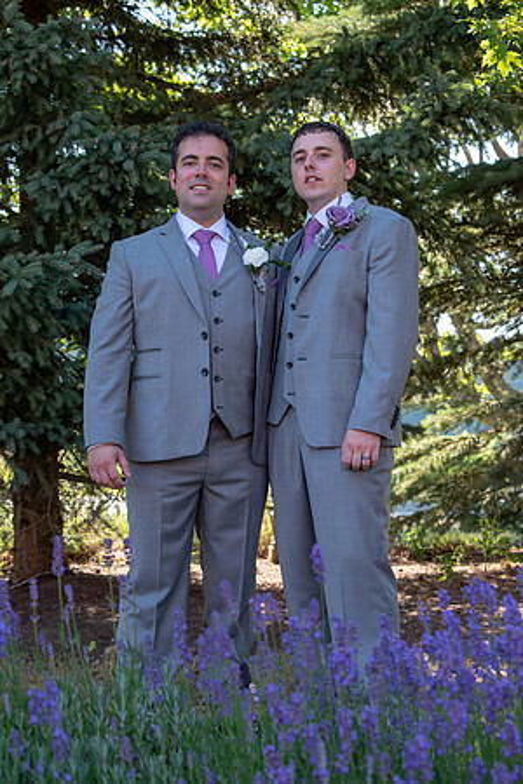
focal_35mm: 78
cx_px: 262
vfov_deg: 26.0
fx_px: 1700
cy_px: 392
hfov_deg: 17.5
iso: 400
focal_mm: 52
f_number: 7.1
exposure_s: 1/200
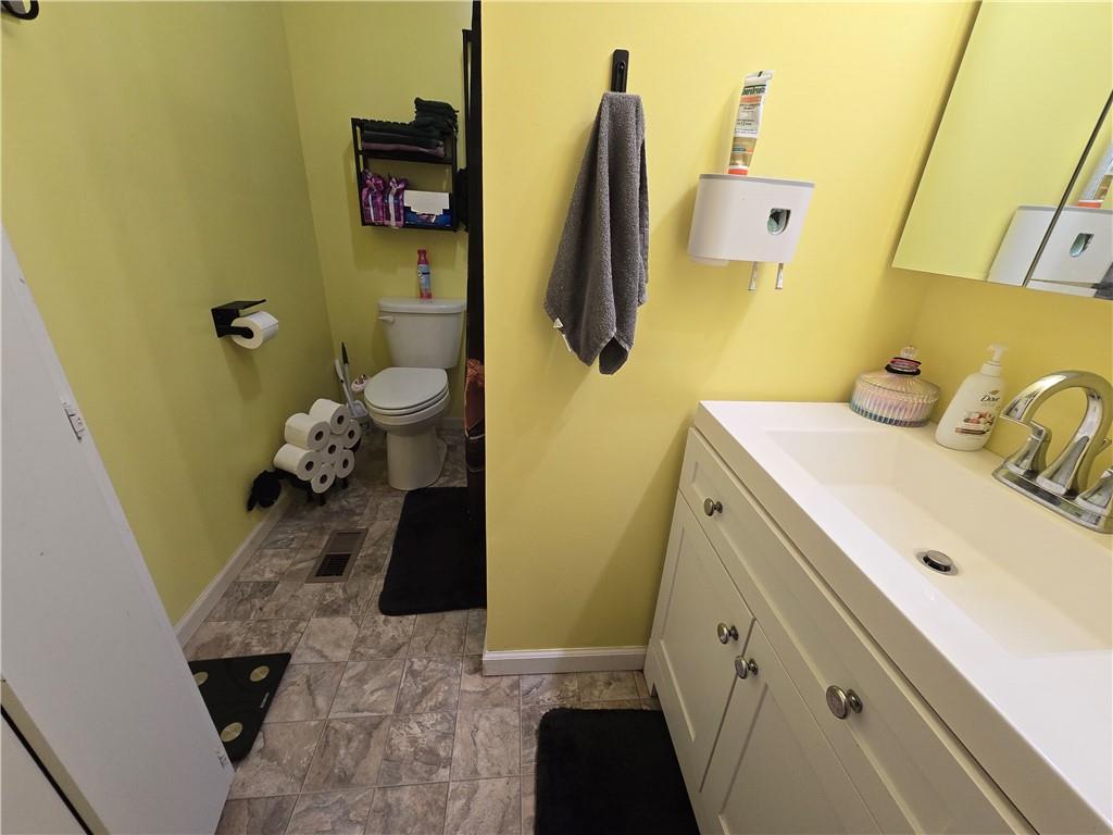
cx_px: 556
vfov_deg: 89.9
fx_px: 418
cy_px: 418
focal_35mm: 13
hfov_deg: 106.2
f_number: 2.2
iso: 200
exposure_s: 1/60
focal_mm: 2.2
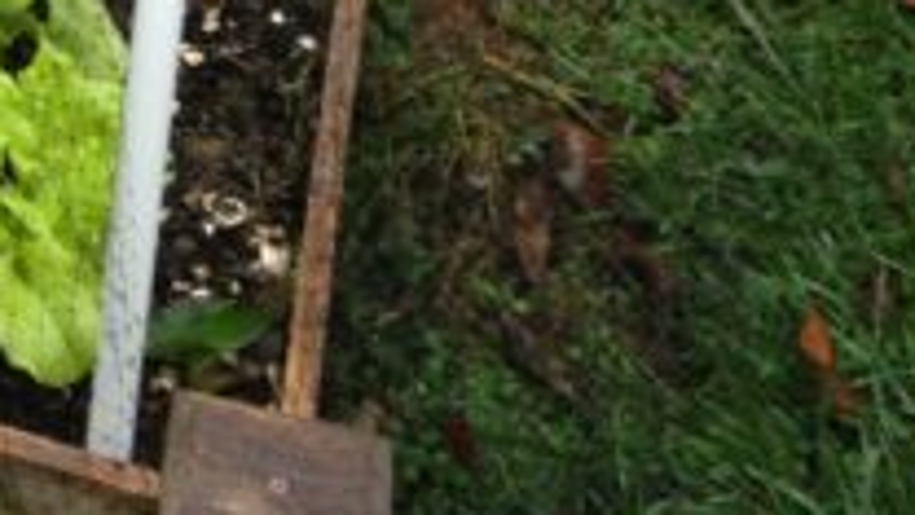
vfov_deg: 9.8
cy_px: -524
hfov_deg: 16.7
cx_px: -512
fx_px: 2790
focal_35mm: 115
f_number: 2.4
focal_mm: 4.12
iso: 64
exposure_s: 1/40
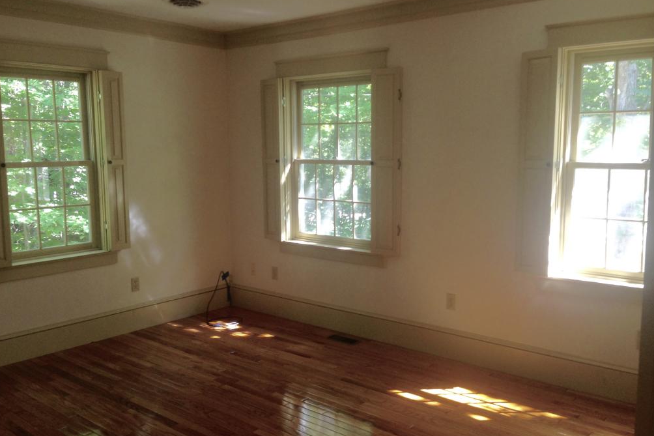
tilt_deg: -4.2
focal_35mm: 35
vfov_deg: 37.8
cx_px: 324
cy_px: 220
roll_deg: -1.4
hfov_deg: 54.4
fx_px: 636
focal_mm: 4.12
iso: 80
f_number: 2.4
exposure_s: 1/20
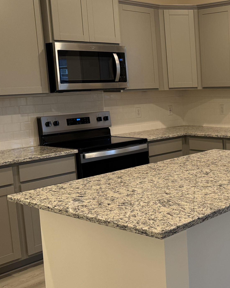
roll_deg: +2.0
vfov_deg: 36.0
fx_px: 443
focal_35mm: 52
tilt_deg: -8.5
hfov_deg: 26.6
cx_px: 257
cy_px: 141
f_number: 1.78
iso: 125
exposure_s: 1/60
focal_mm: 6.76
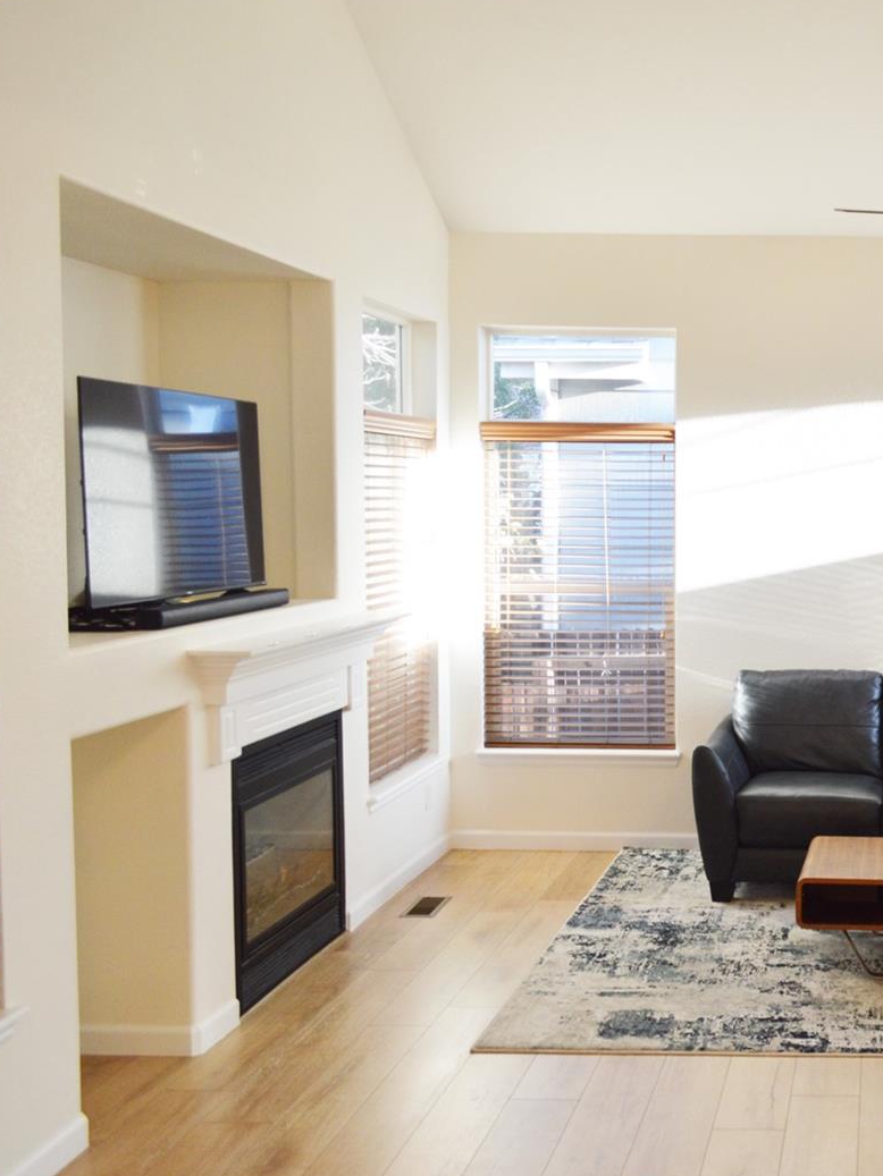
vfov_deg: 46.8
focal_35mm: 40
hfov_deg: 33.1
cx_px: 875
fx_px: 1360
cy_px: 589
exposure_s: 1/100
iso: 400
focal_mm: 18
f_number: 5
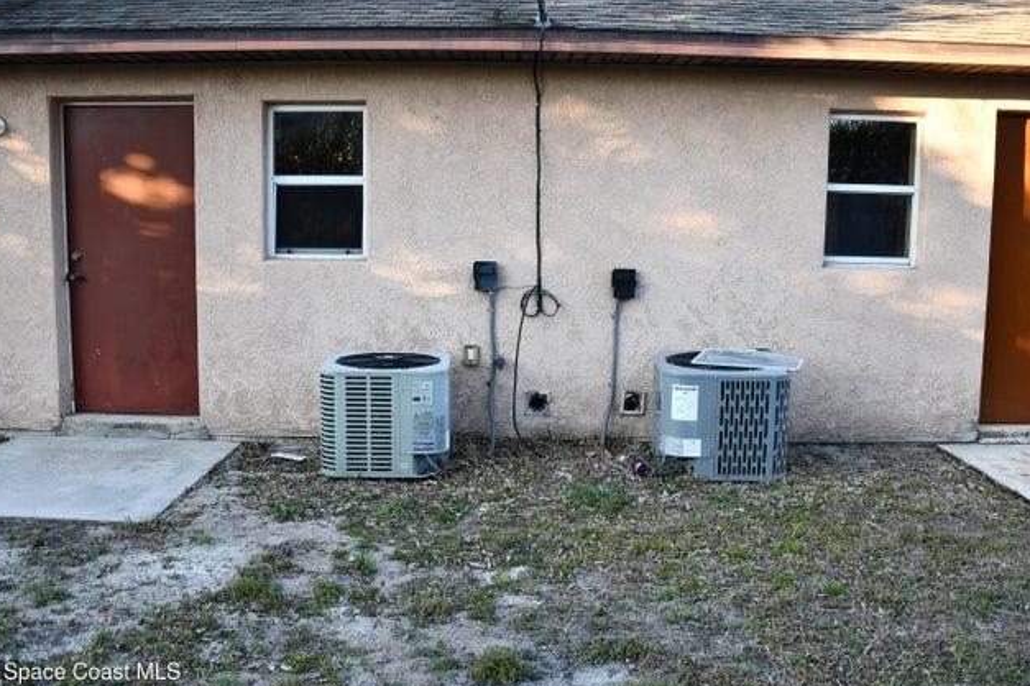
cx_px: 521
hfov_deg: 60.3
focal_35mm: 31
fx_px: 887
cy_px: 313
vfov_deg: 42.3
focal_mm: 18
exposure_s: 1/250
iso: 400
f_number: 4.5
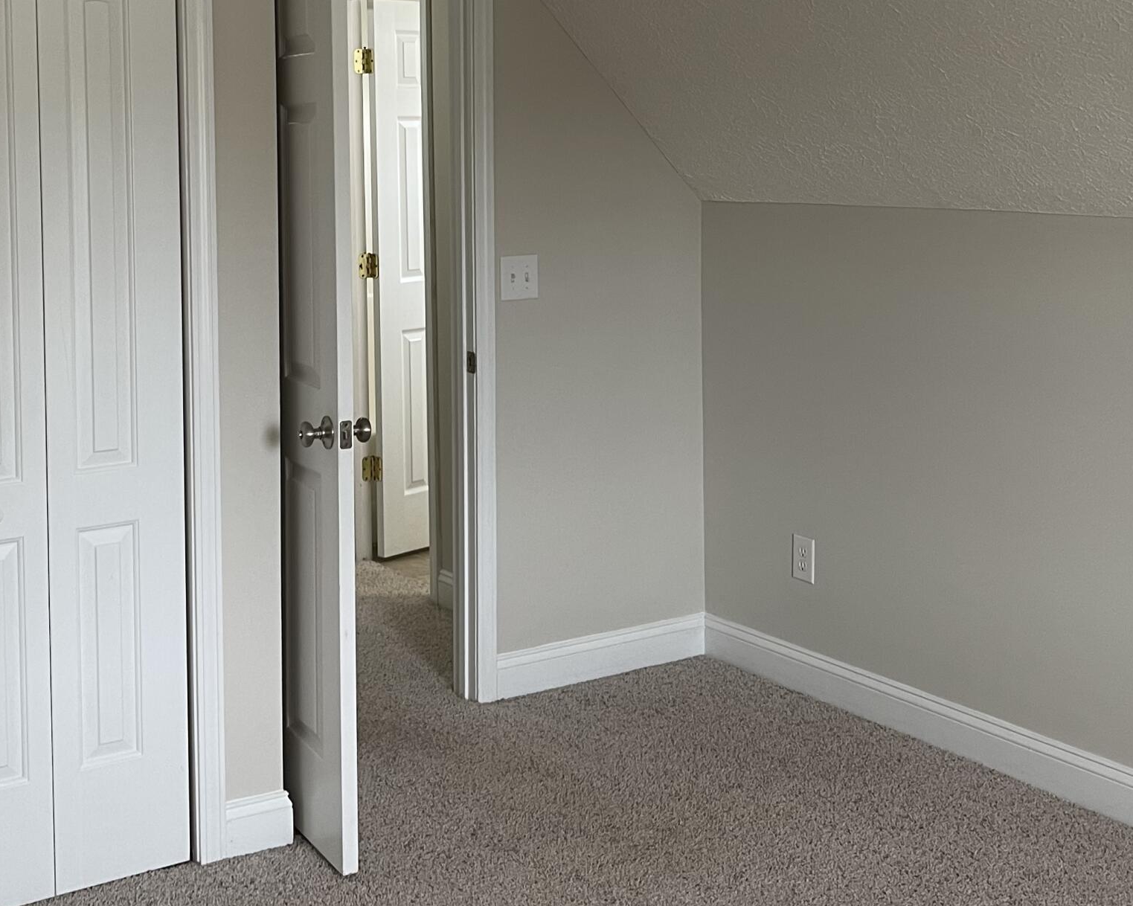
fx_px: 1676
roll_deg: +1.0
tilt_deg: -2.8
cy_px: 224
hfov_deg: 37.1
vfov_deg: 29.8
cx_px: 430
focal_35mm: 50
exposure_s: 1/60
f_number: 1.6
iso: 80
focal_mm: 5.1
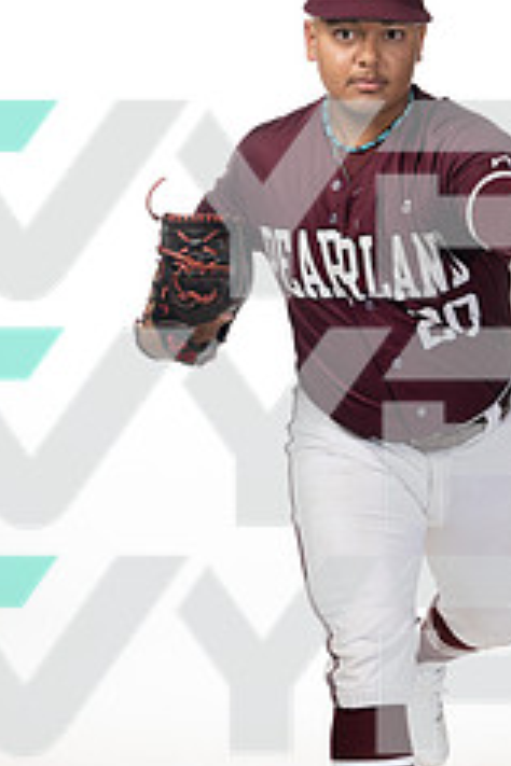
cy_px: 430
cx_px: 346
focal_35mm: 93
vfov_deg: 21.9
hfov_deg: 14.7
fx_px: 1980
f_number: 6.3
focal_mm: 49
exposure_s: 1/250
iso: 400
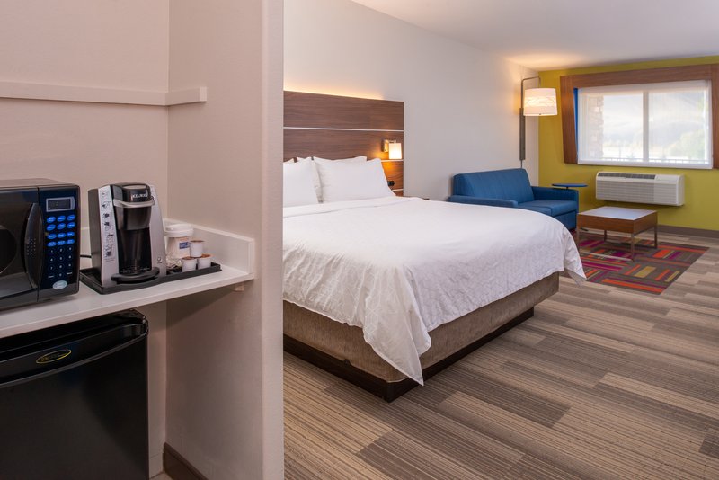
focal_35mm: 24
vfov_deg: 53.2
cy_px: 240
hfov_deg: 73.7
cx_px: 360
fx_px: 479
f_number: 11
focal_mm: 24
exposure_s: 1/40
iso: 640
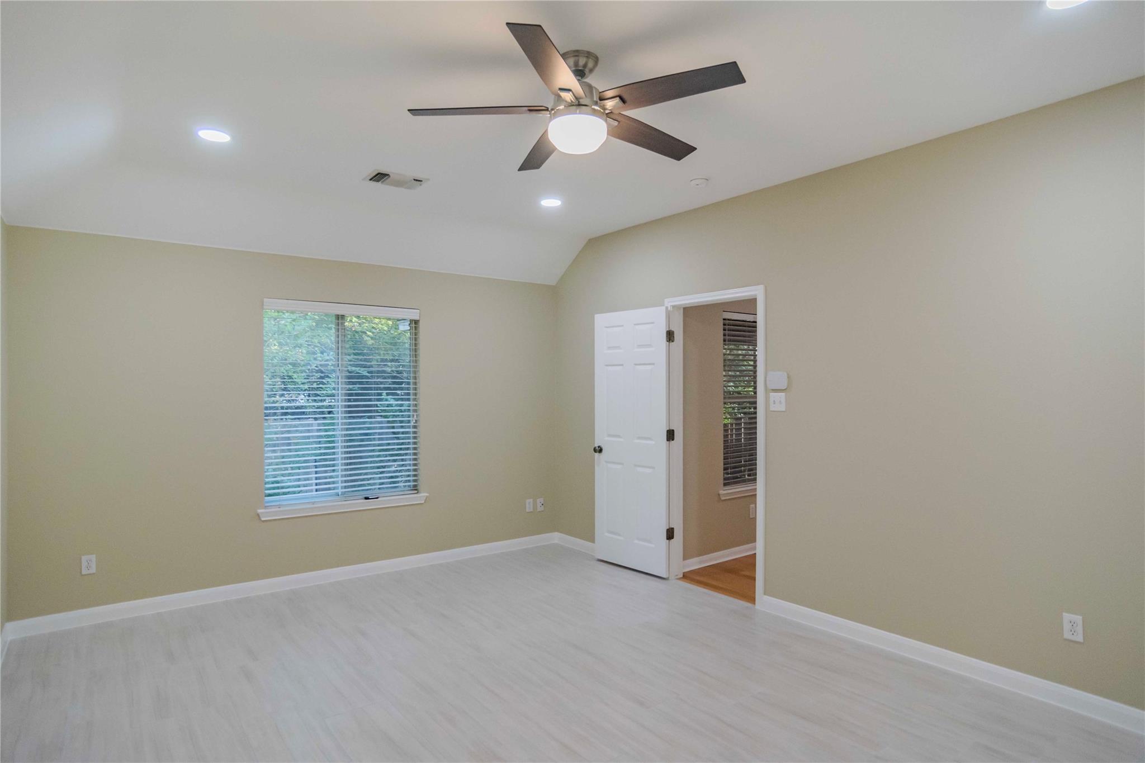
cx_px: 572
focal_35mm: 18
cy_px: 382
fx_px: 572
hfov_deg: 90.0
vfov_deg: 67.4
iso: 800
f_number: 4
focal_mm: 12
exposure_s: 1/250
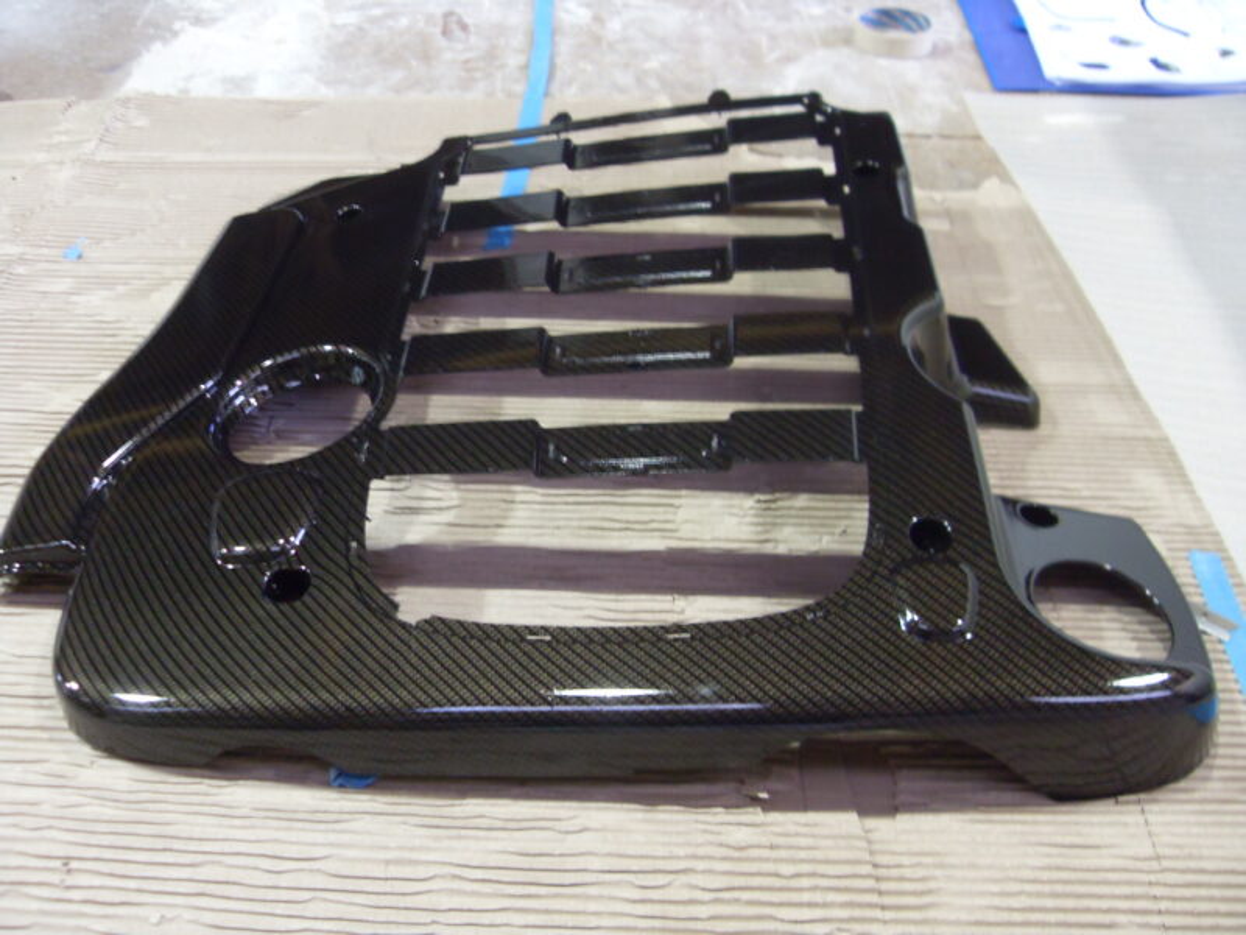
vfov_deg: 40.7
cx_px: 623
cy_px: 468
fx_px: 1260
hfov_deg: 52.6
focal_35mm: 35
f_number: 2.8
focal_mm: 6.3
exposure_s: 1/15
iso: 200
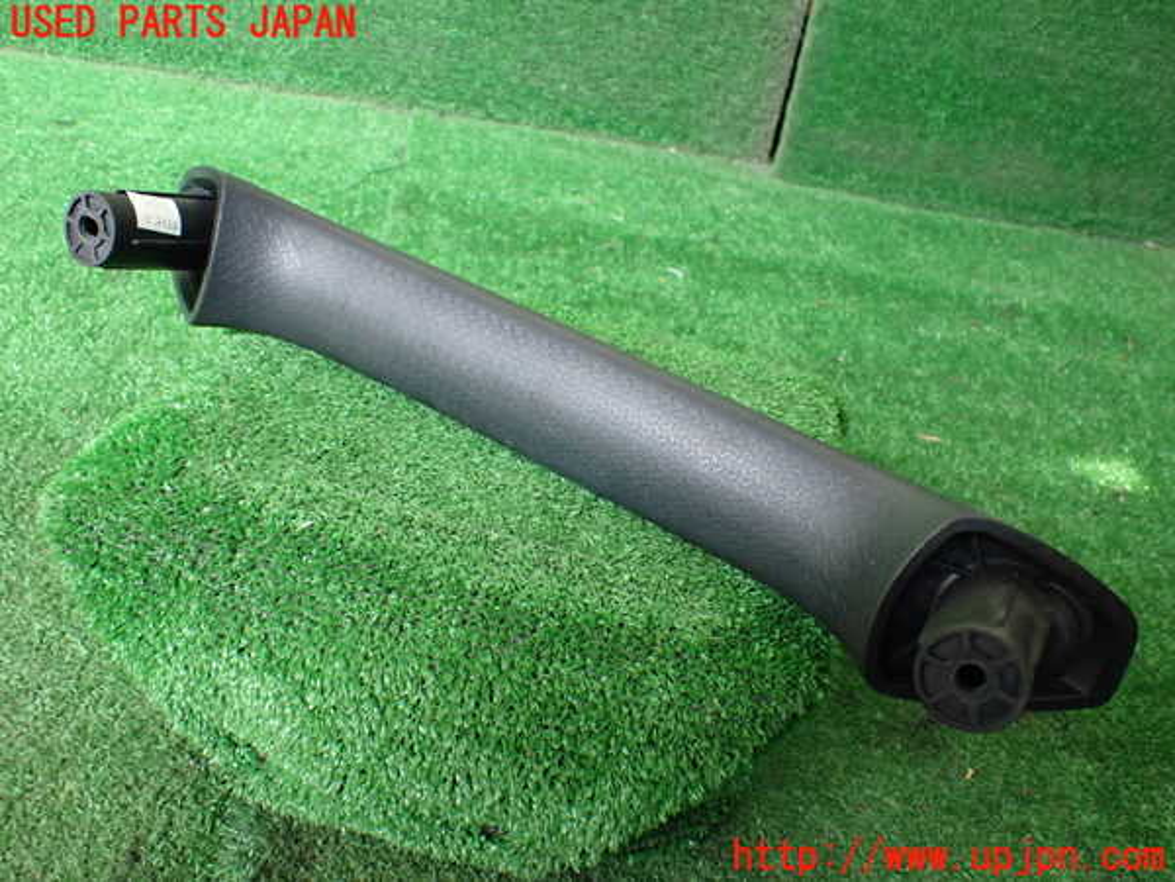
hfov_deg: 60.0
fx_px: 1018
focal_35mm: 30
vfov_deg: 46.8
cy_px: 441
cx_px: 588
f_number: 2.3
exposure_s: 1/125
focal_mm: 5.4
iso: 500
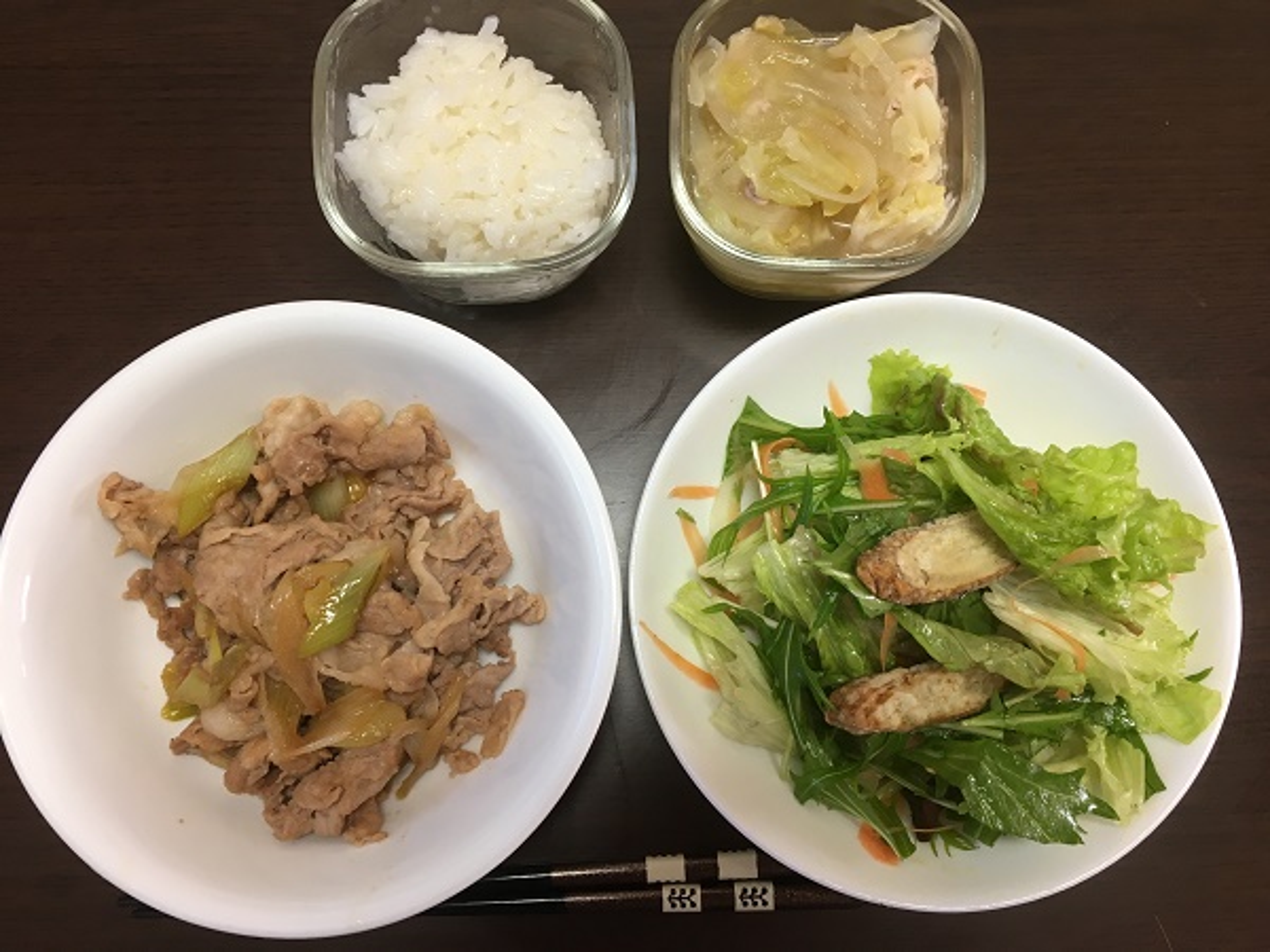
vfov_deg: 48.2
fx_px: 1064
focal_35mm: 29
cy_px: 476
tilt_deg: -80.4
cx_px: 635
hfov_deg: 61.7
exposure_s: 1/30
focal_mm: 4.15
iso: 50
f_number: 2.2
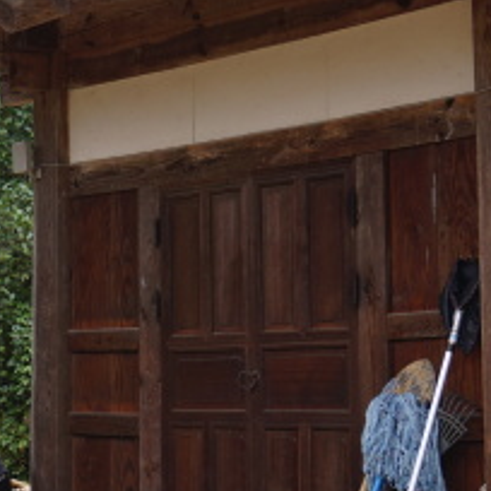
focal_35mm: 130
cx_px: -262
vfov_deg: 13.3
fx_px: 2086
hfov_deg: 12.7
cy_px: 73
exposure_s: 1/60
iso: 100
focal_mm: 32
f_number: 8
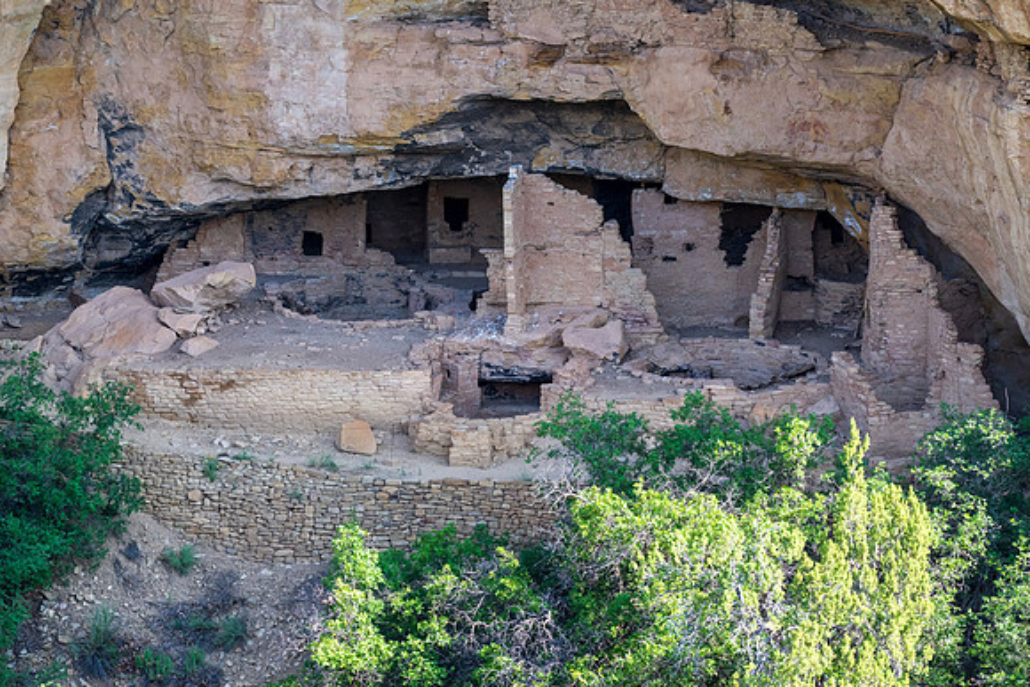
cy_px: 344
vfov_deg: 7.6
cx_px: 515
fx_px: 5151
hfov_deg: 11.4
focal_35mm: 180
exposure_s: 1/800
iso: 1100
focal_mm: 180
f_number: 6.3
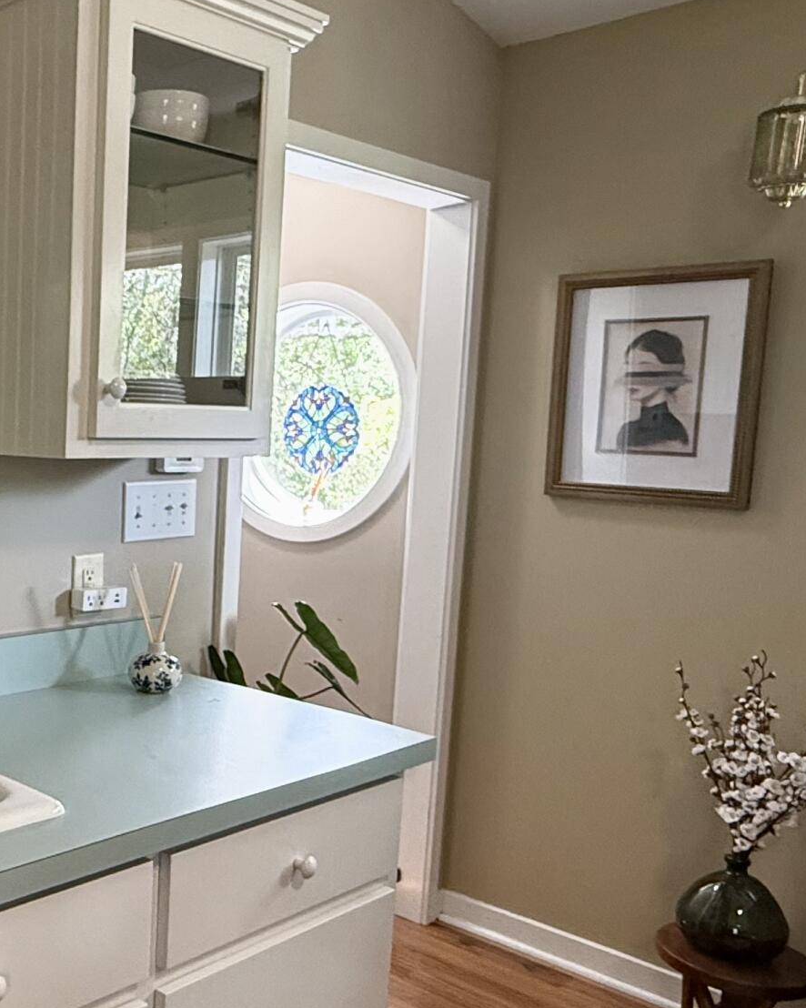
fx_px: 1104
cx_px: 10
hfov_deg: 36.3
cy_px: 549
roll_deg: -1.0
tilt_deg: -6.5
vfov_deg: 49.0
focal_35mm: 37
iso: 320
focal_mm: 2.22
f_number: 2.2
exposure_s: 1/60
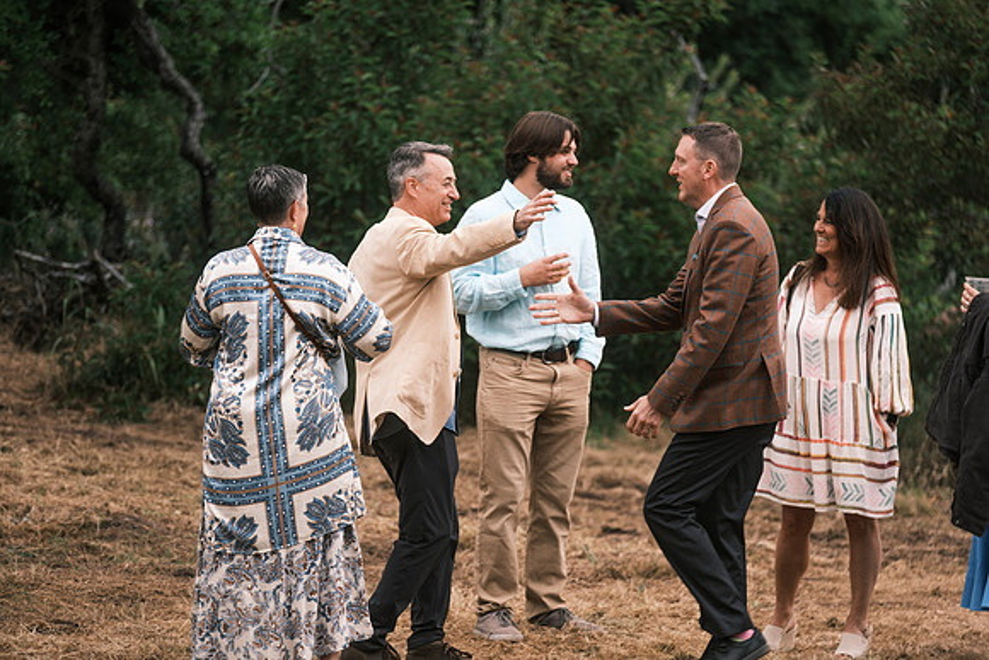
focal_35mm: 202
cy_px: 330
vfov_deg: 6.8
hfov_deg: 10.2
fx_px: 5550
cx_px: 494
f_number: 3.2
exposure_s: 1/350
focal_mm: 134.4
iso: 400
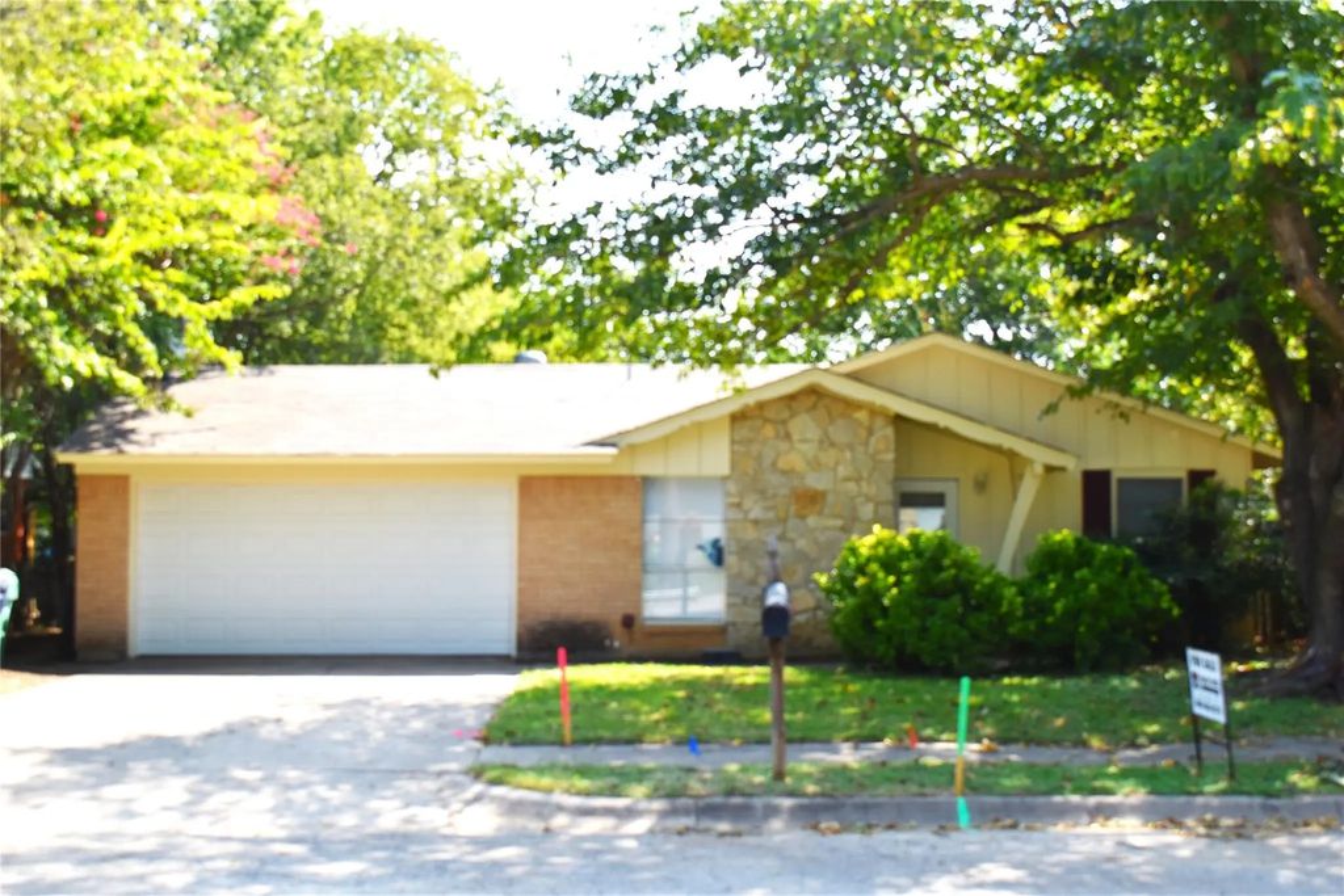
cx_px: 672
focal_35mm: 46
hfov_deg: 42.3
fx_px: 1736
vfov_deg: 29.0
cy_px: 448
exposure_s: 1/250
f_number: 7.1
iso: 200
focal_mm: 31
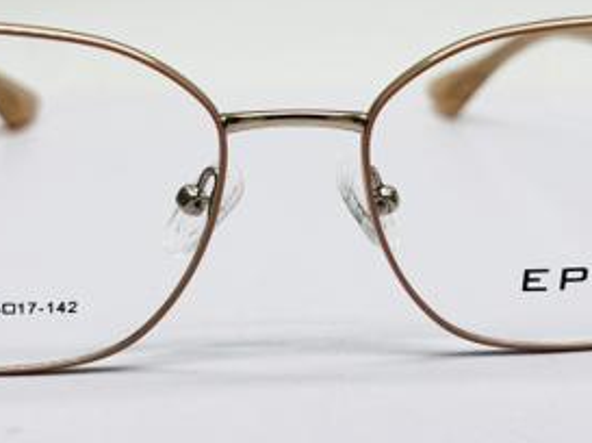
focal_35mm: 79
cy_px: 127
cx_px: 314
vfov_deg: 18.5
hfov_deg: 24.7
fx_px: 1349
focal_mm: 5.7
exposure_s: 1/666
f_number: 1.5
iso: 50
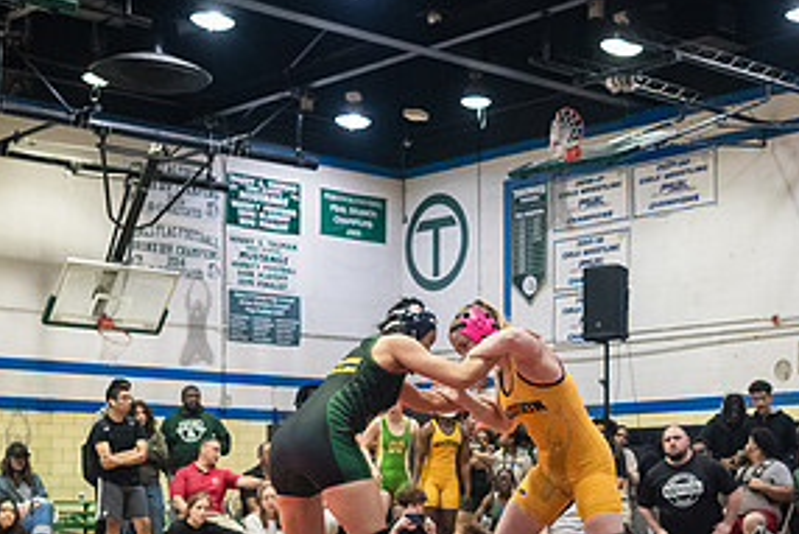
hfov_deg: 28.2
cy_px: 452
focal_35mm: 71
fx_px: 1577
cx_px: 556
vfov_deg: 19.0
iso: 6400
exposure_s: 1/400
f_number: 3.5
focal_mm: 35
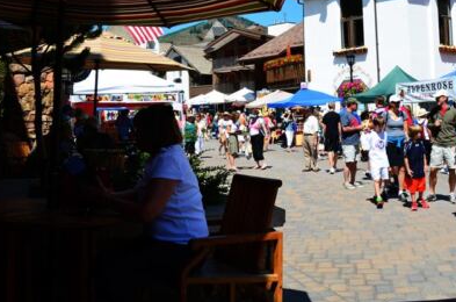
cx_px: 263
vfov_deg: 29.8
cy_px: 68
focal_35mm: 44
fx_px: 556
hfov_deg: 44.5
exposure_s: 1/160
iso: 100
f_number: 11
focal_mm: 18
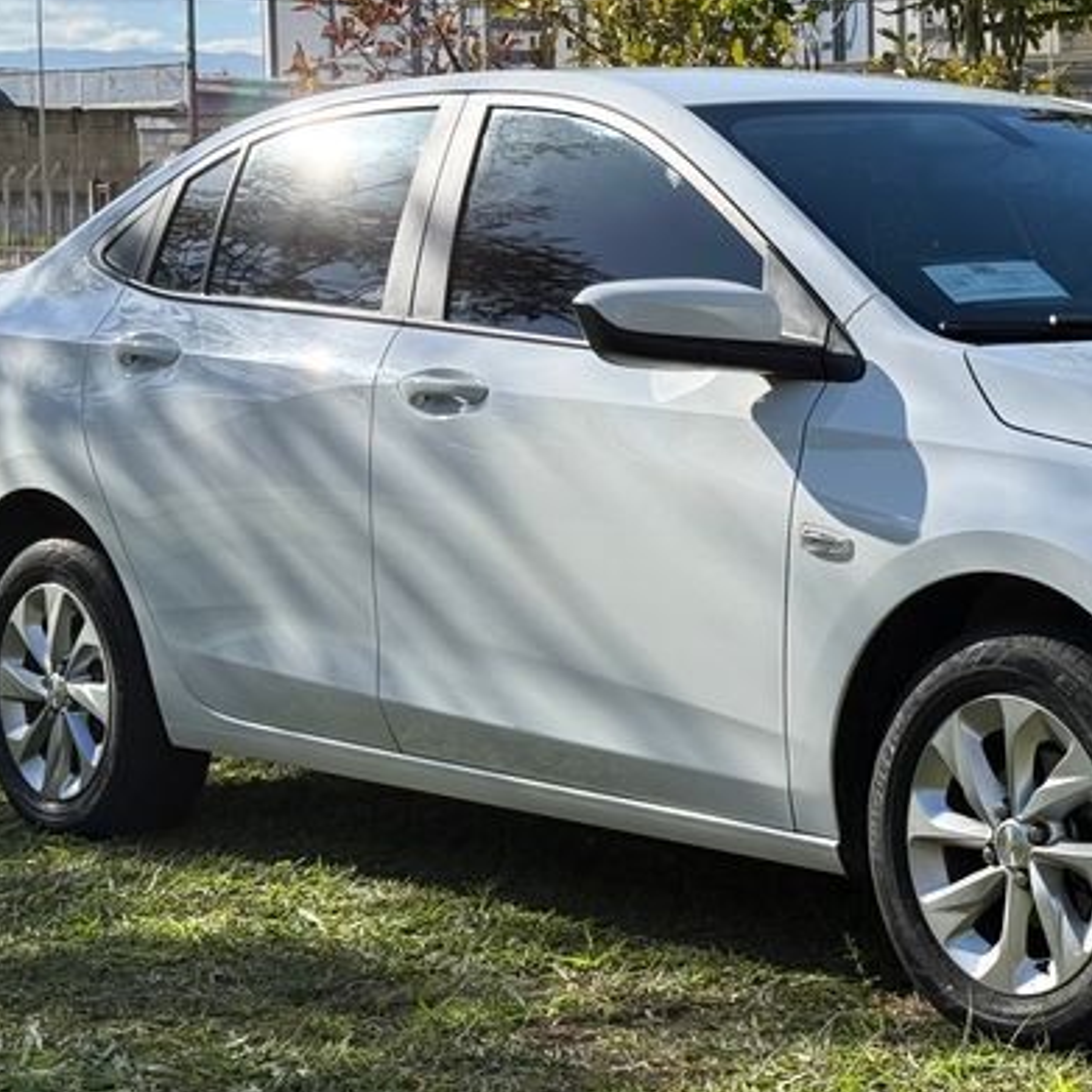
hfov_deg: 19.4
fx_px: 3141
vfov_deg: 19.7
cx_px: 975
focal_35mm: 88
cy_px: 492
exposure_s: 1/3534
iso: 64
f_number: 1.78
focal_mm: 6.76
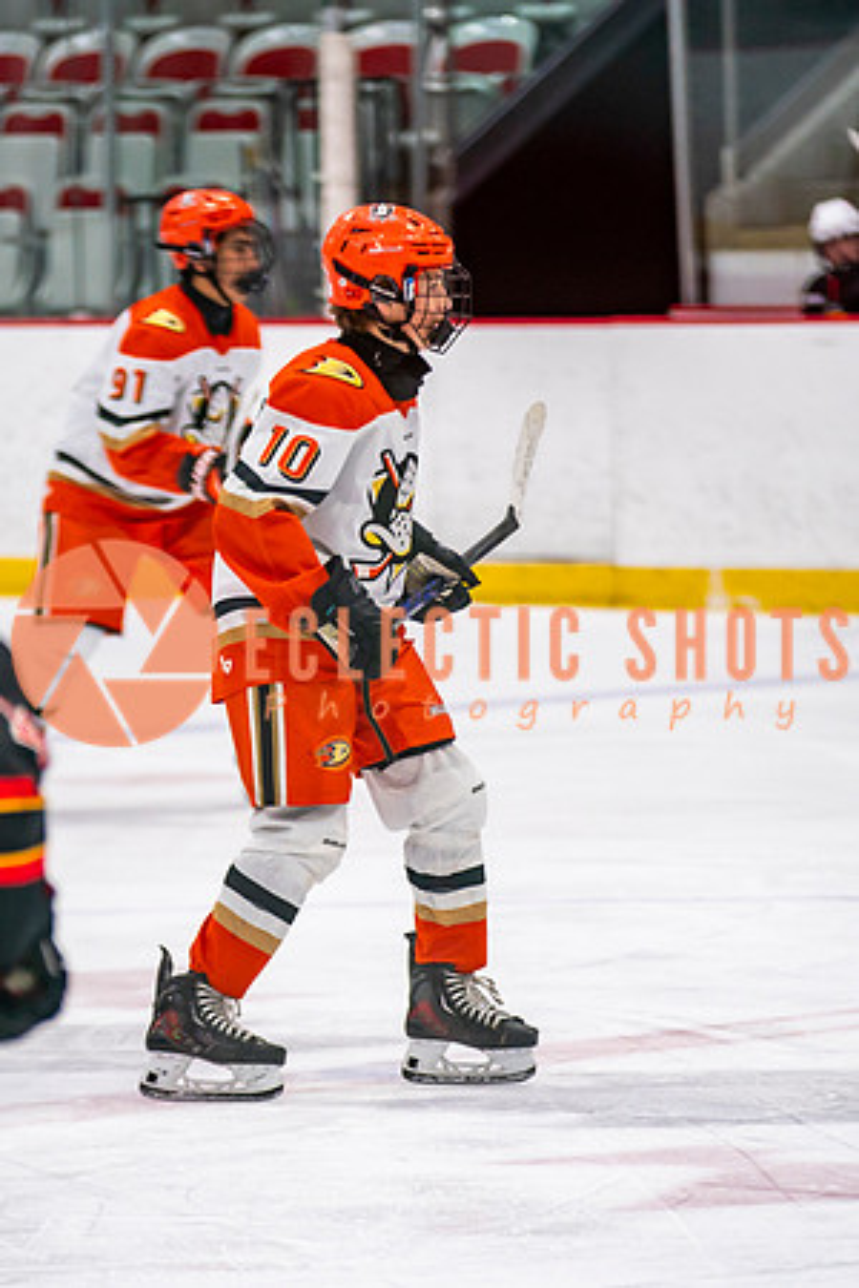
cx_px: 343
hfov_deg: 4.5
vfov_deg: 6.8
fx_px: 10843
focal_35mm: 303
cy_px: 774
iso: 800
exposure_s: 1/640
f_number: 2.8
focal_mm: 168
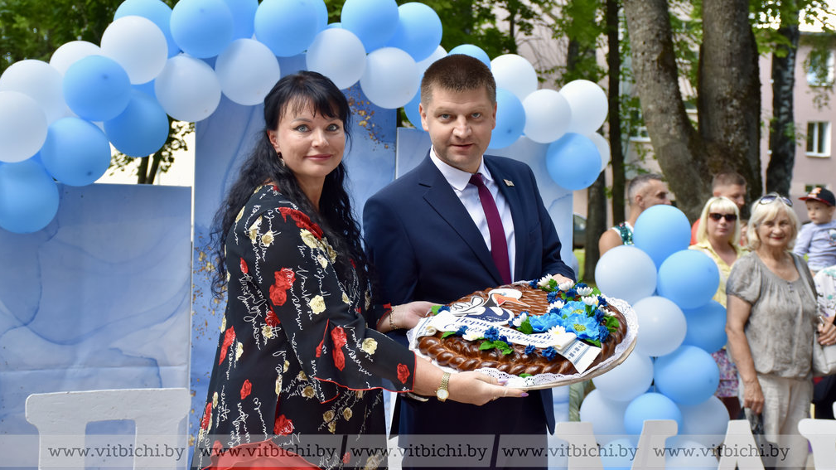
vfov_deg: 18.0
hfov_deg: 31.4
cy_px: 237
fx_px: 1485
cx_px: 423
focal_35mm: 67
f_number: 5.6
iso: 400
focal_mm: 42
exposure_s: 1/125
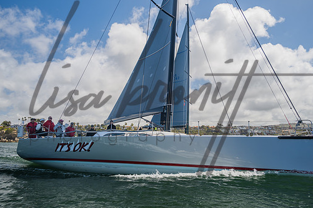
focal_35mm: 28
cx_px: 169
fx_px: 243
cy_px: 89
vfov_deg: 46.3
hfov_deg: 65.4
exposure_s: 1/320
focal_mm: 24
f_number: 6.3
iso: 100
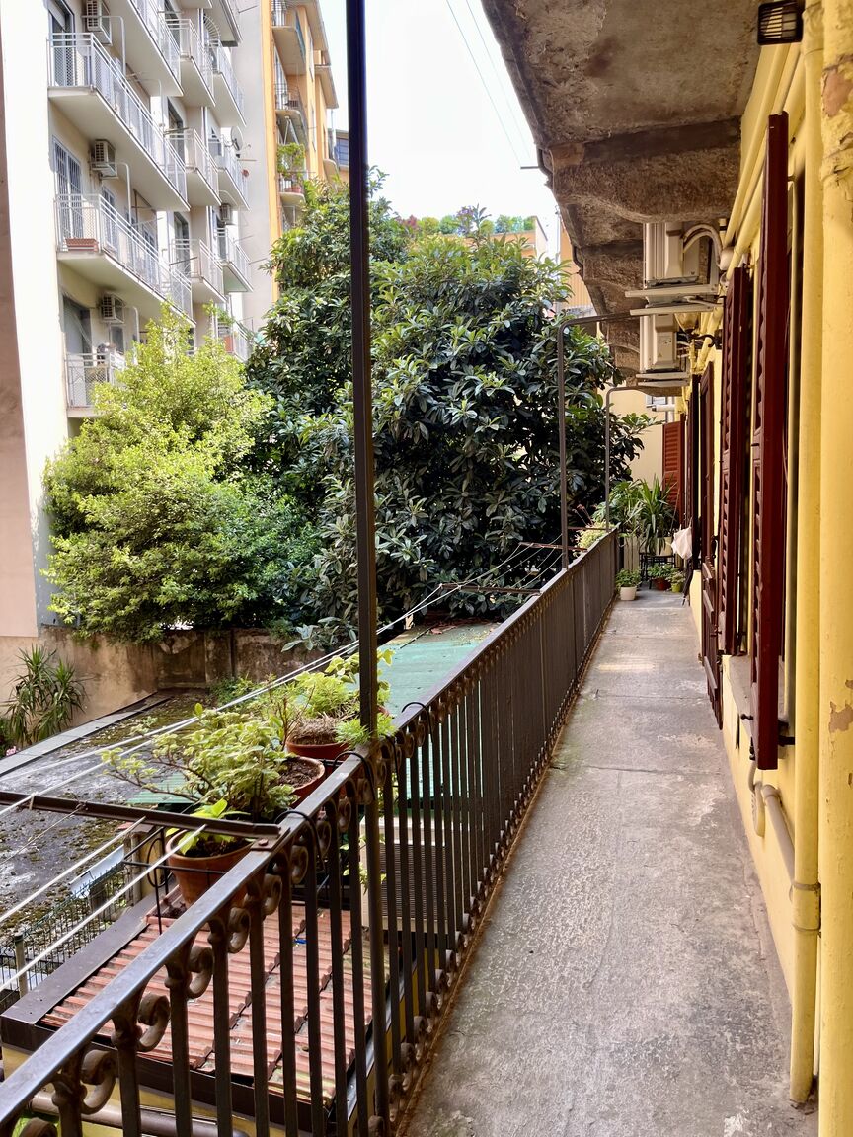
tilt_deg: -4.5
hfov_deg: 53.1
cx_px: 426
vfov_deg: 67.3
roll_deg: +1.7
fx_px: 854
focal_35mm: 26
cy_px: 568
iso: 40
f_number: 1.6
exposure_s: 1/278
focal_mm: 5.1
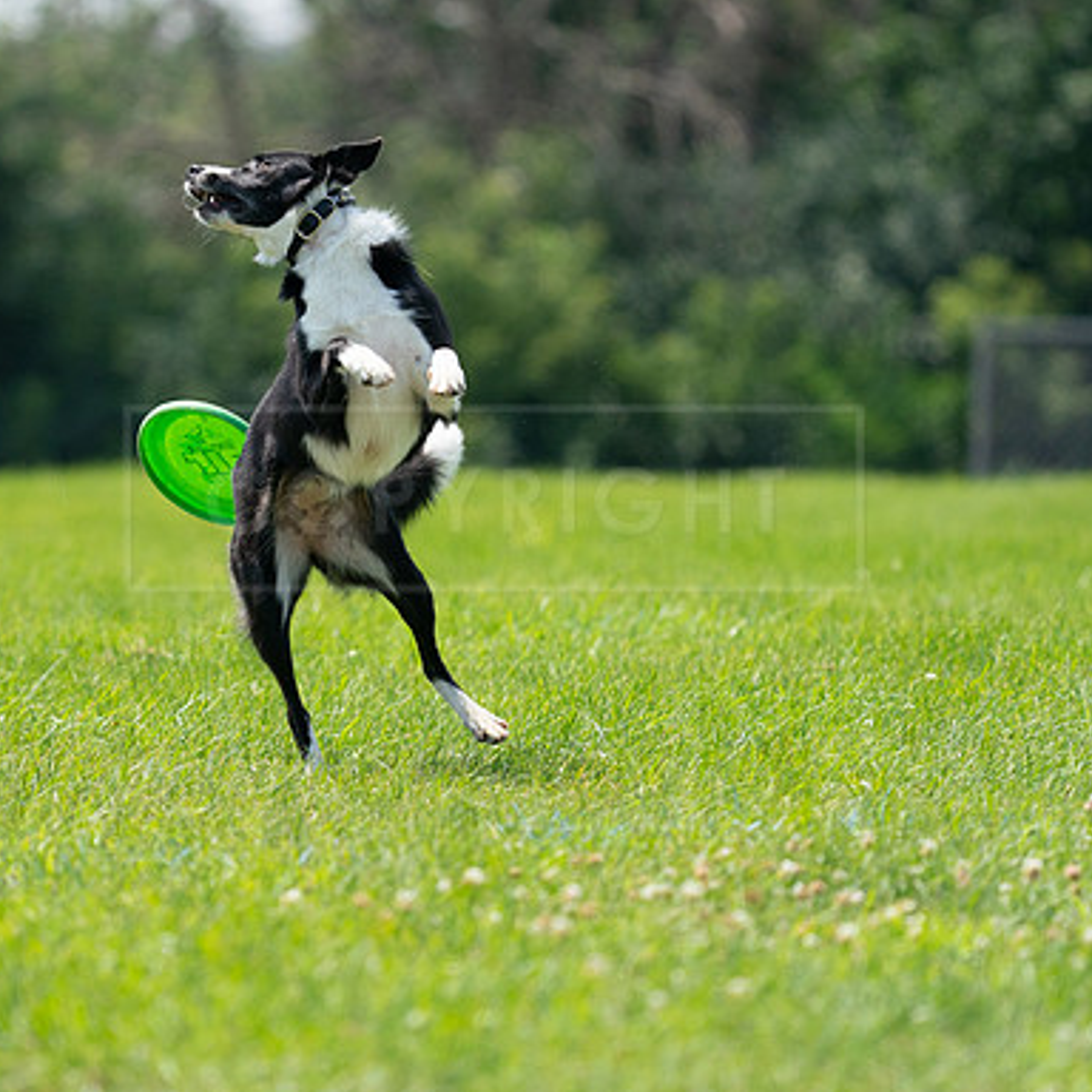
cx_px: 395
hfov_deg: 3.9
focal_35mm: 449
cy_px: 547
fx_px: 16025
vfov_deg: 3.9
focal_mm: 350
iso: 1250
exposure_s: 1/3200
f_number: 6.3
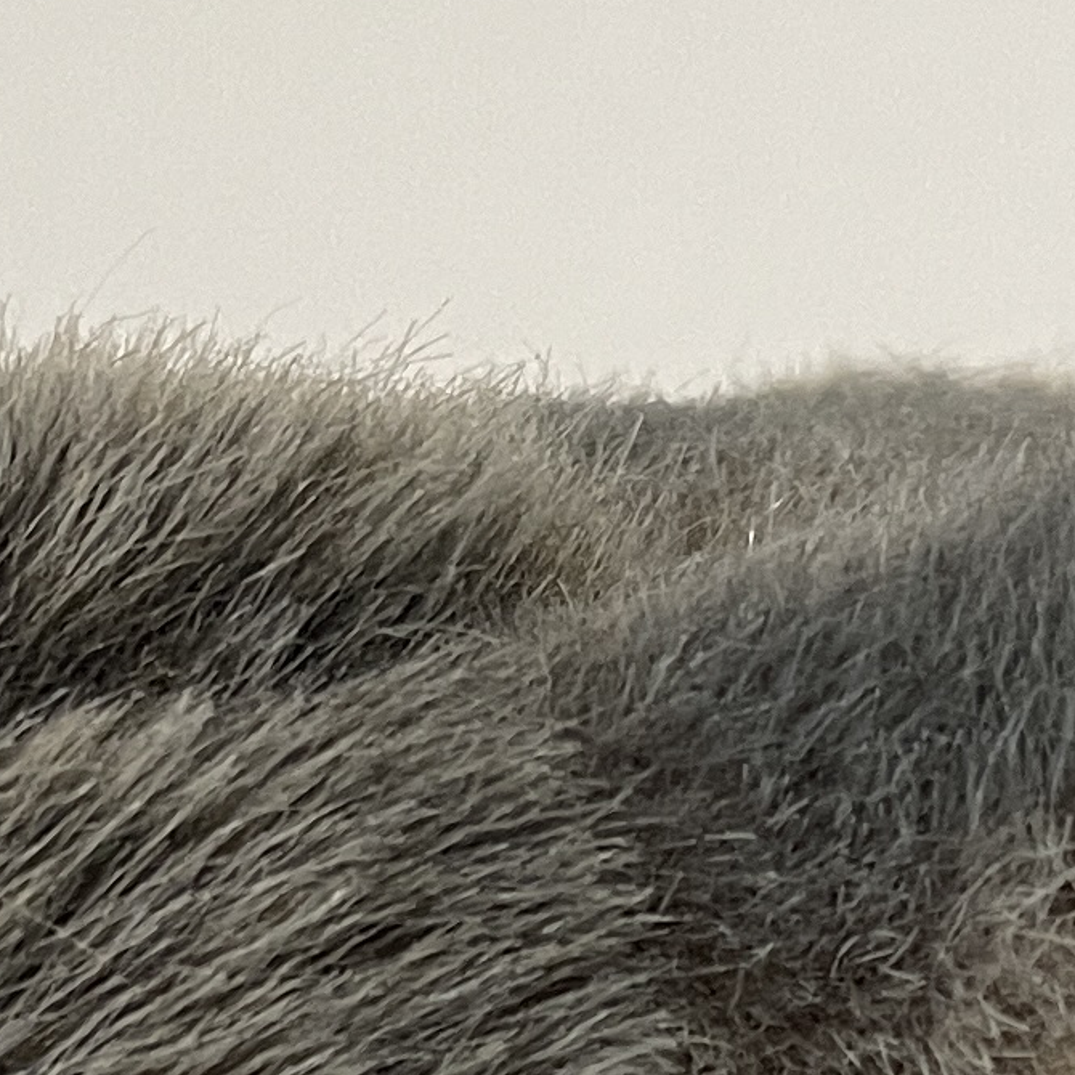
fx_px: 4673
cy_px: 2120
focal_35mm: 133
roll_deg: -3.2
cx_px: 850
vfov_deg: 11.8
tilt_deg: -32.6
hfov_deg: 13.1
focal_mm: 5.1
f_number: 1.6
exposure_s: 1/60
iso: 125
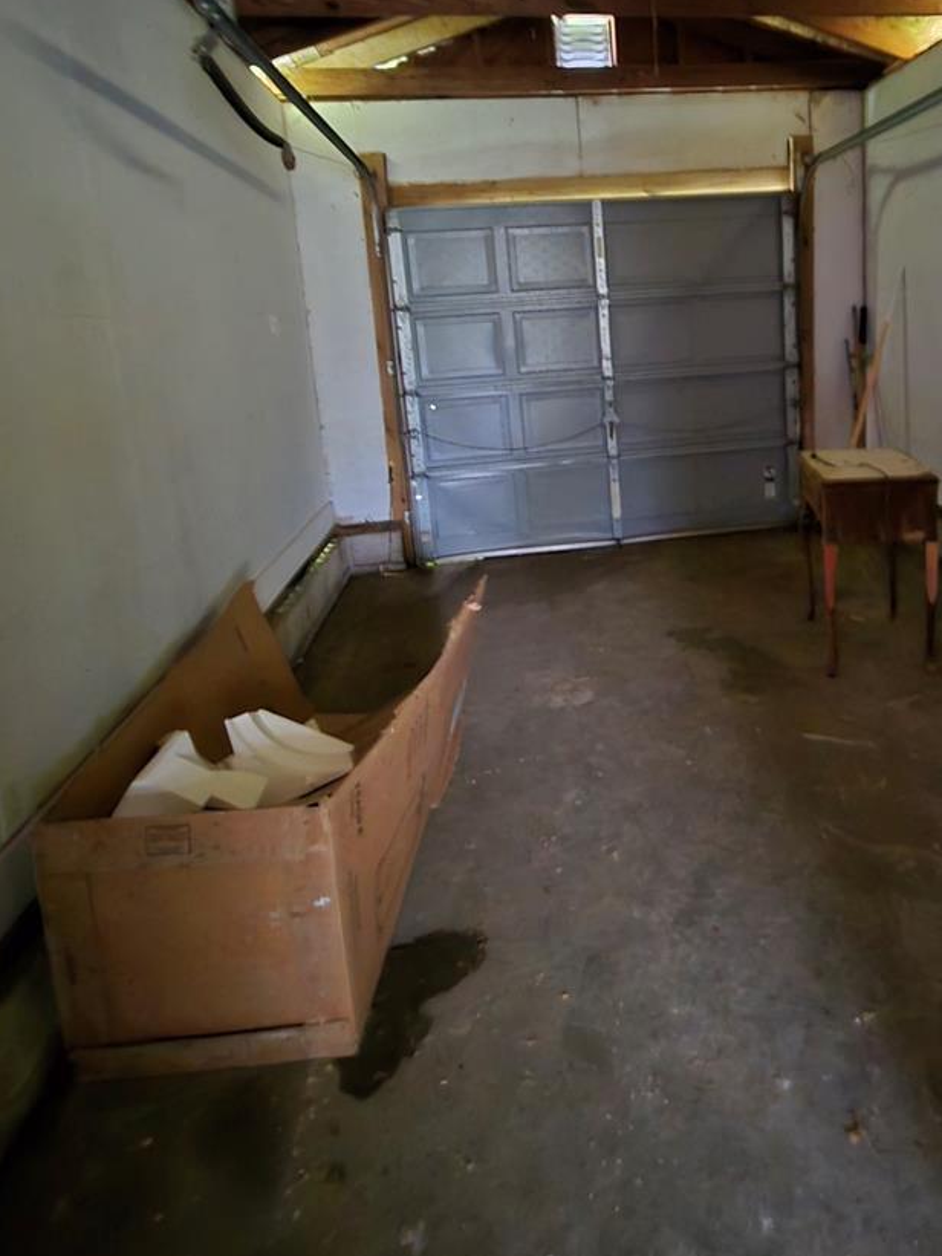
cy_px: 434
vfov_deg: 82.2
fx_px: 689
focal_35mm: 19
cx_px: 627
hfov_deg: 66.9
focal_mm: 2.2
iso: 2000
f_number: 2.2
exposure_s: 1/4
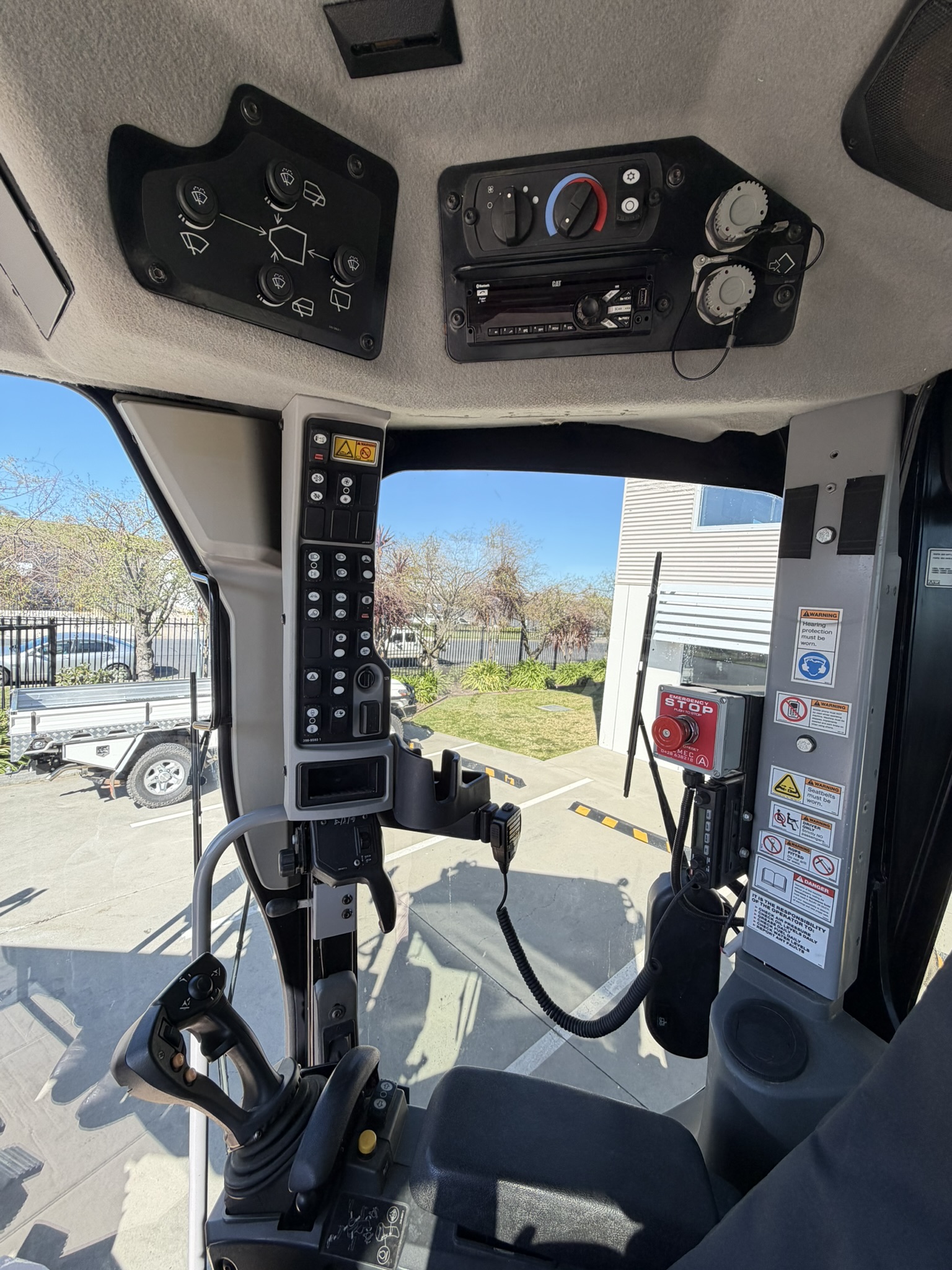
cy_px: 635
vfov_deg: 102.1
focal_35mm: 14
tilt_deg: -4.0
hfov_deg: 85.7
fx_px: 513
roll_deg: -4.5
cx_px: 476
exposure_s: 1/236
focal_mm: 2.22
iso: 40
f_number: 2.2
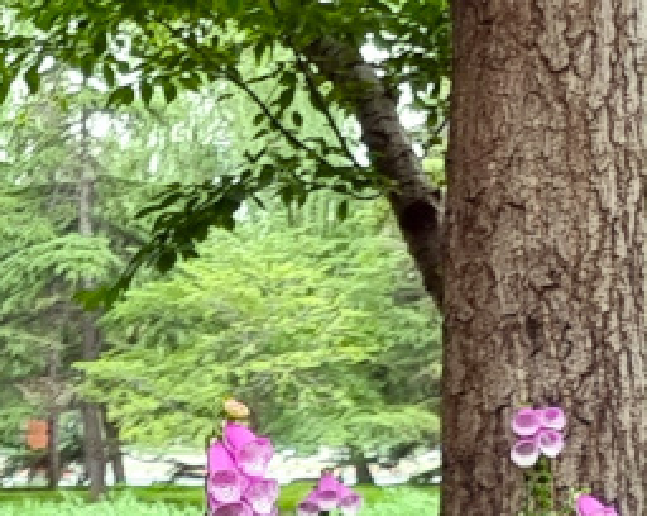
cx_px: 61
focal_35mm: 176
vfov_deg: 7.3
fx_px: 3365
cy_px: 1796
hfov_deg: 10.9
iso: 50
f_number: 1.8
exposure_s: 1/100
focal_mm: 6.7
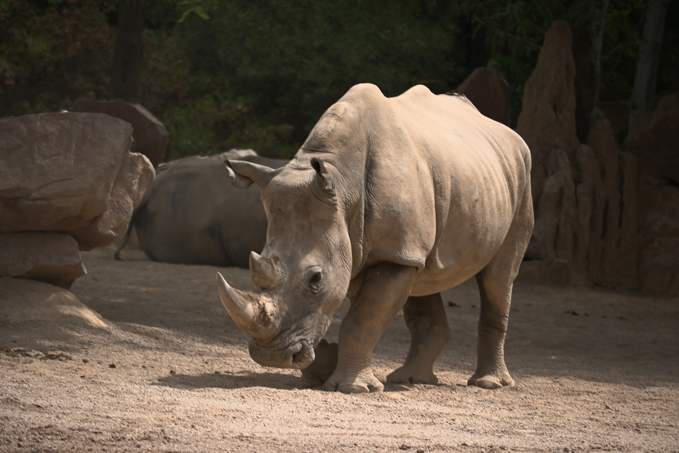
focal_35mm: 375
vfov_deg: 3.7
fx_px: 7072
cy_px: 226
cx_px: 340
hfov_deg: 5.5
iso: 400
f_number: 6.3
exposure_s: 1/1000
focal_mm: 250
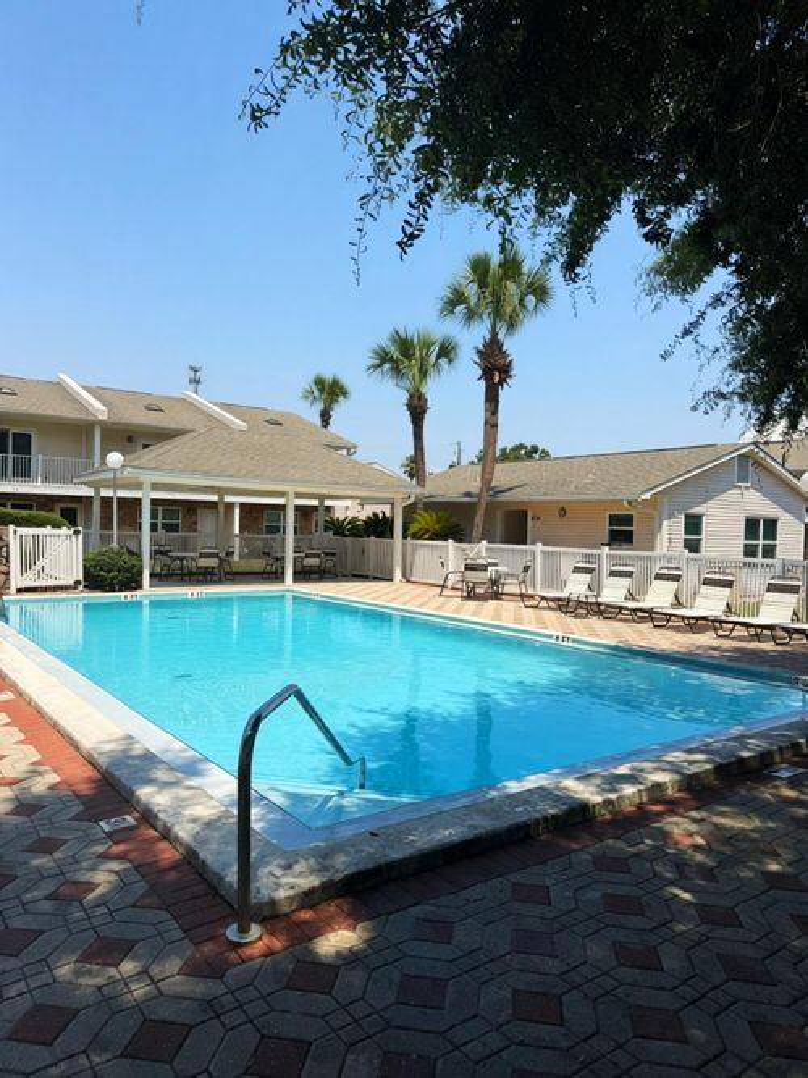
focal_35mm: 24
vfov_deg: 71.6
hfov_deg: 56.8
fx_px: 747
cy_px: 539
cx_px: 404
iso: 80
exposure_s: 1/7092
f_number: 1.78
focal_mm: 6.76
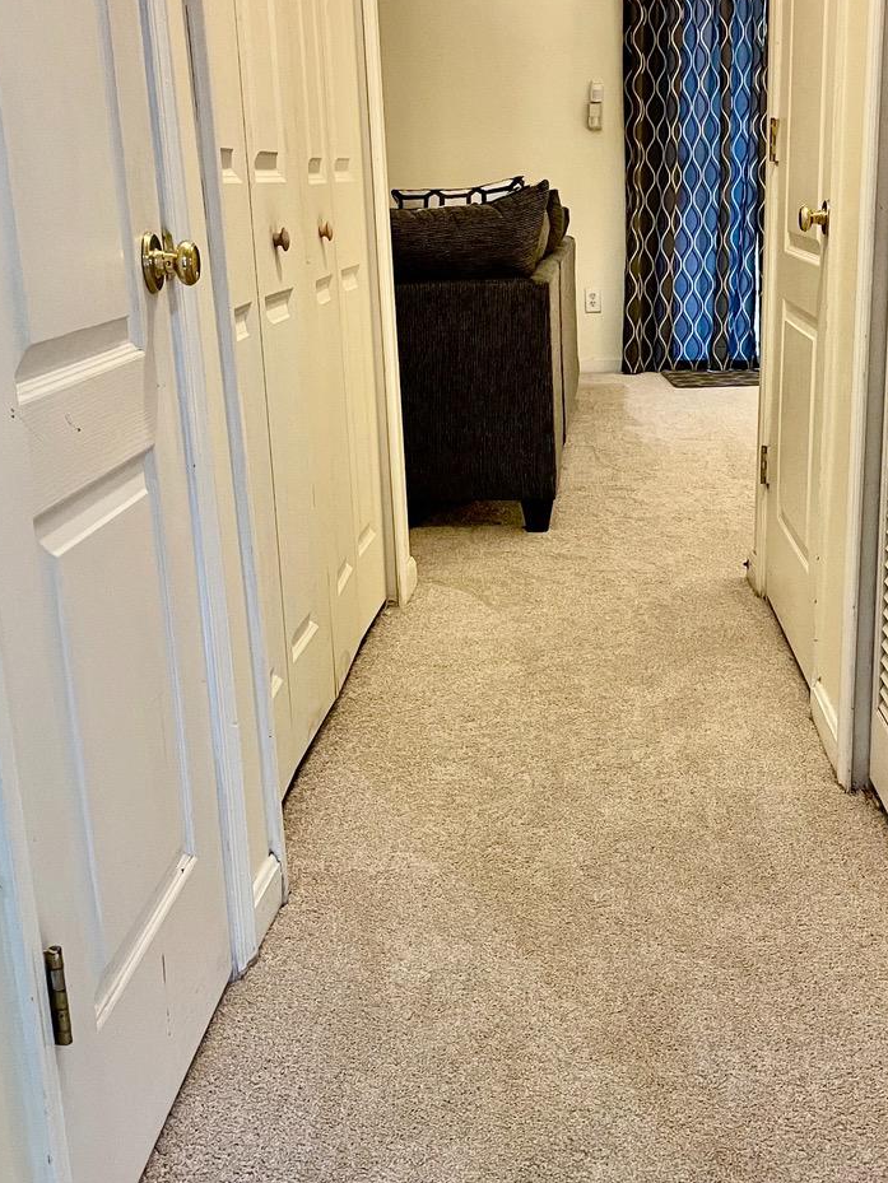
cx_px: 573
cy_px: 637
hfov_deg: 33.4
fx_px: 1470
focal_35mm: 43
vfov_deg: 43.8
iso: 250
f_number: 1.6
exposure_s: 1/60
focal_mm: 4.2
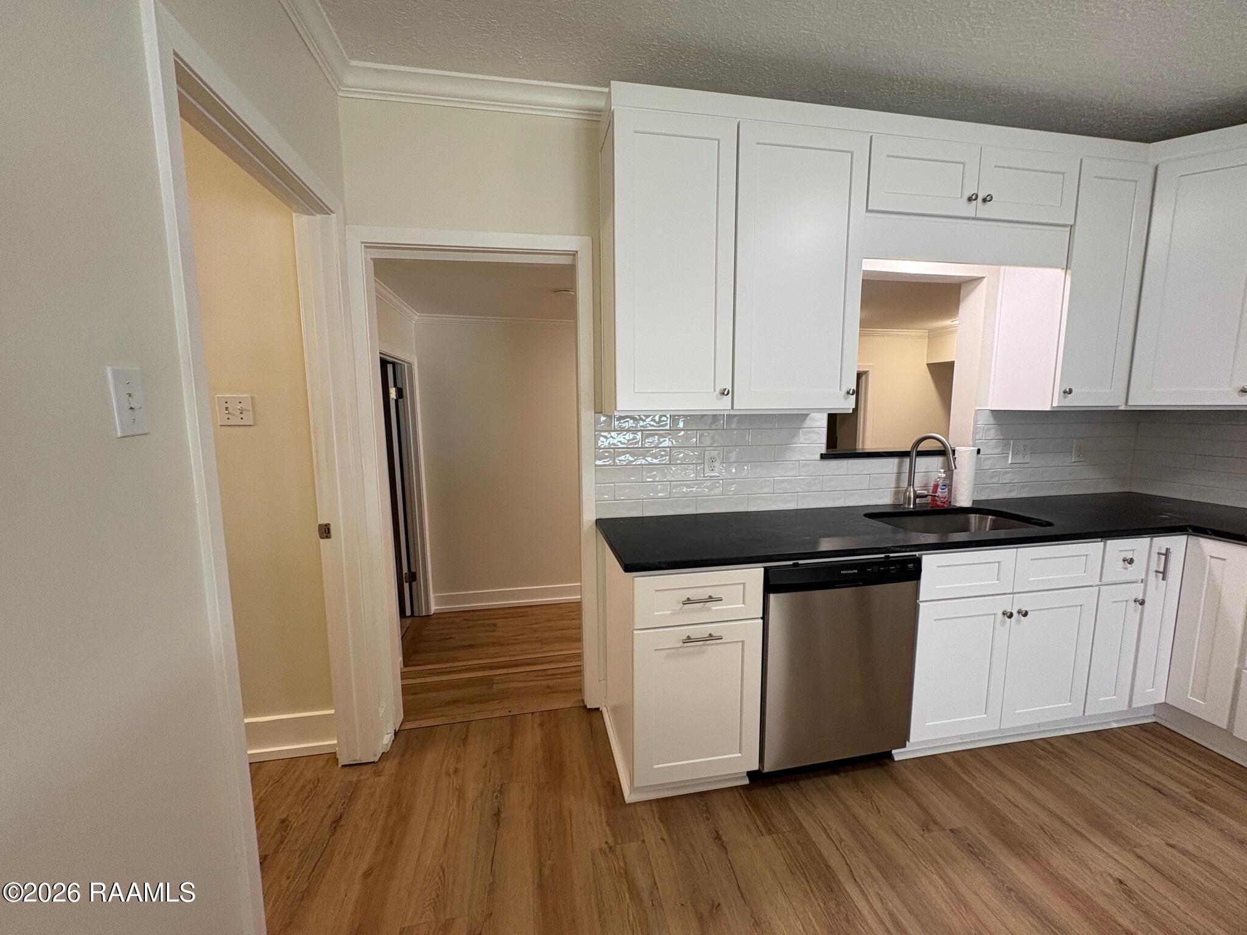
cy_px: 468
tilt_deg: -5.7
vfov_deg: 85.7
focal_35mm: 14
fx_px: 504
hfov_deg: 102.1
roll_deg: +1.6
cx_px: 624
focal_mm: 2.22
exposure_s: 1/60
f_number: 2.2
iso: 160
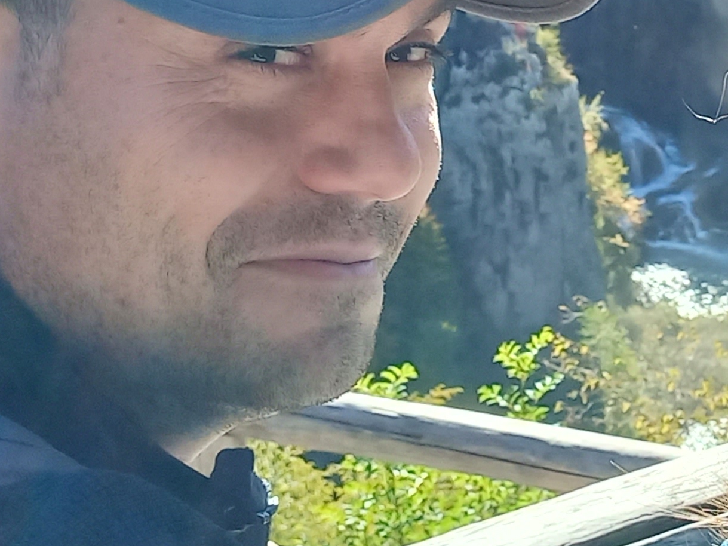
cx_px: 721
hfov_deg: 22.7
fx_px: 1745
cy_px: -115
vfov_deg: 17.0
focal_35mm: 83
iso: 50
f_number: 2.2
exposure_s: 1/364
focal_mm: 3.75
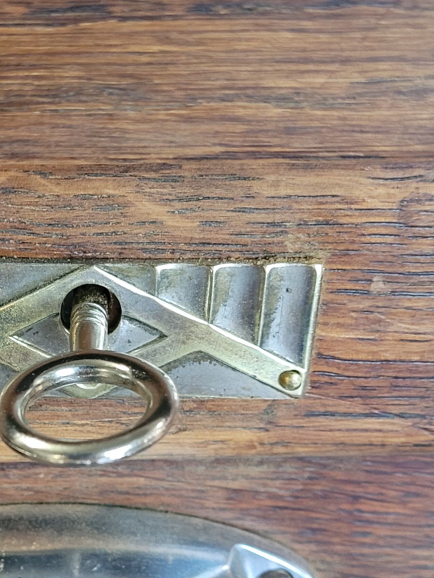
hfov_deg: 23.1
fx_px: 1037
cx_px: 51
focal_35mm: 62
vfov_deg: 30.4
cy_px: 465
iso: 800
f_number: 1.8
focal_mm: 5.4
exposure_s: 1/50
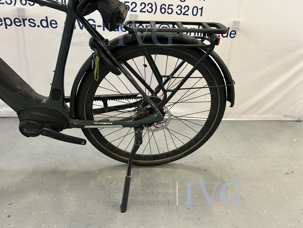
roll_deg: -2.9
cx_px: 152
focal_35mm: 26
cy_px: 114
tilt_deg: -23.4
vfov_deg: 53.1
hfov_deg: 67.3
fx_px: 228
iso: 320
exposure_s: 1/50
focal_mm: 5.7
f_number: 1.5
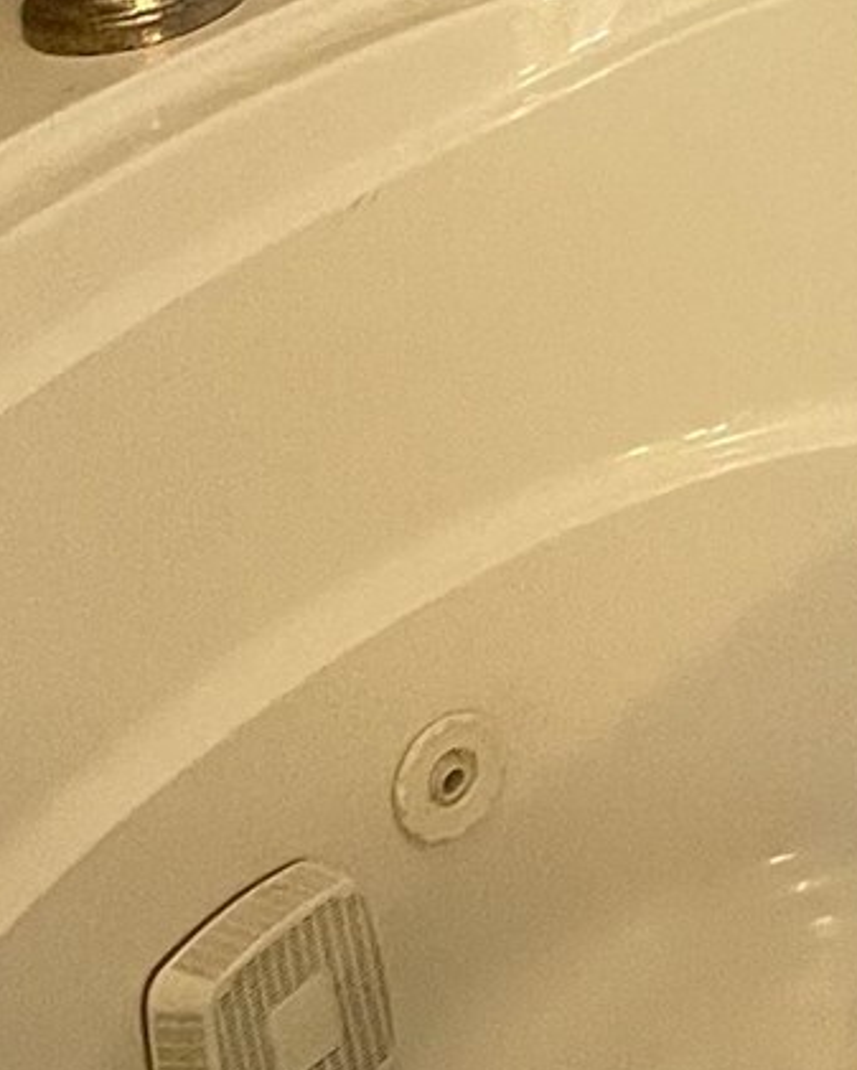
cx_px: 2113
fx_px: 4405
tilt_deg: -13.2
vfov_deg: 12.0
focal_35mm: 139
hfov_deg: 9.7
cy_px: -1233
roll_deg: +5.0
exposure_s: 1/60
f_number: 1.6
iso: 400
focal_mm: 4.2
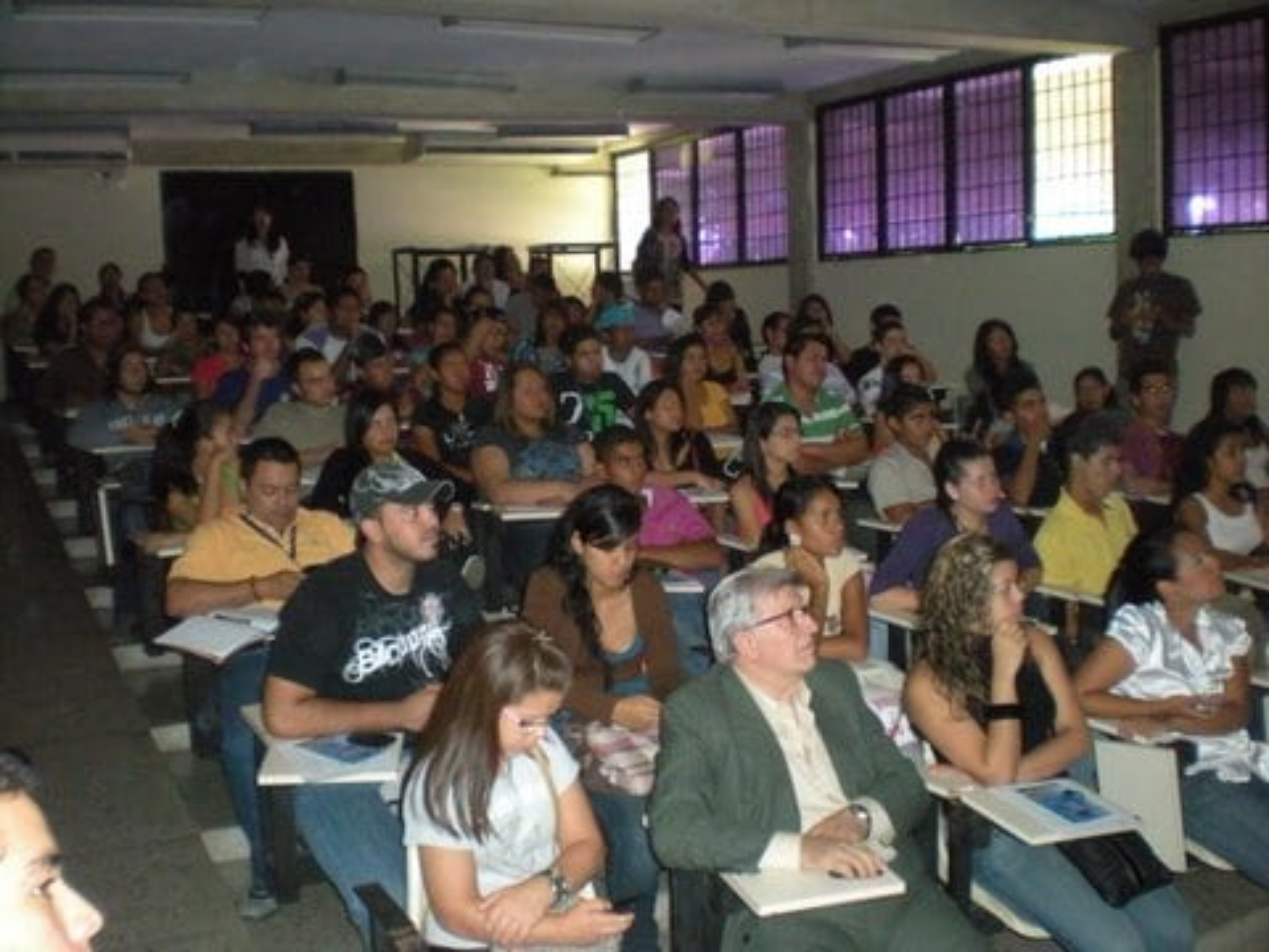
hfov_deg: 49.0
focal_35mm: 38
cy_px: 476
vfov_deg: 37.7
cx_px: 634
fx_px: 1393
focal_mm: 6.3
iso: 800
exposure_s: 1/60
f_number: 3.1
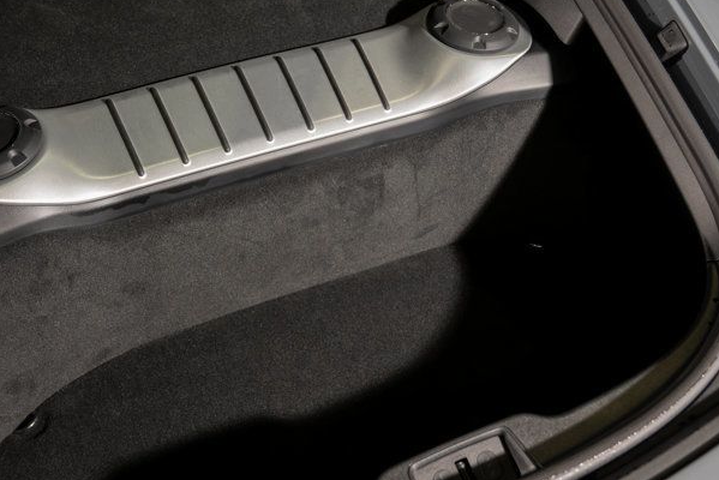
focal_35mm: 41
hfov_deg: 47.3
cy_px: 221
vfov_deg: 32.7
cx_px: 323
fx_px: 819
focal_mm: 24
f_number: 2.8
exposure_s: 1/60
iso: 250
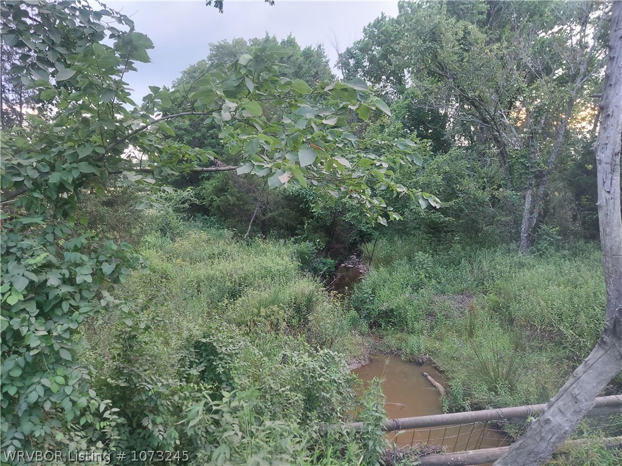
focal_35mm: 24
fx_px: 431
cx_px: 311
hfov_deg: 71.6
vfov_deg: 56.8
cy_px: 233
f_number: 1.8
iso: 200
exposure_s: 1/50
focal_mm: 5.23
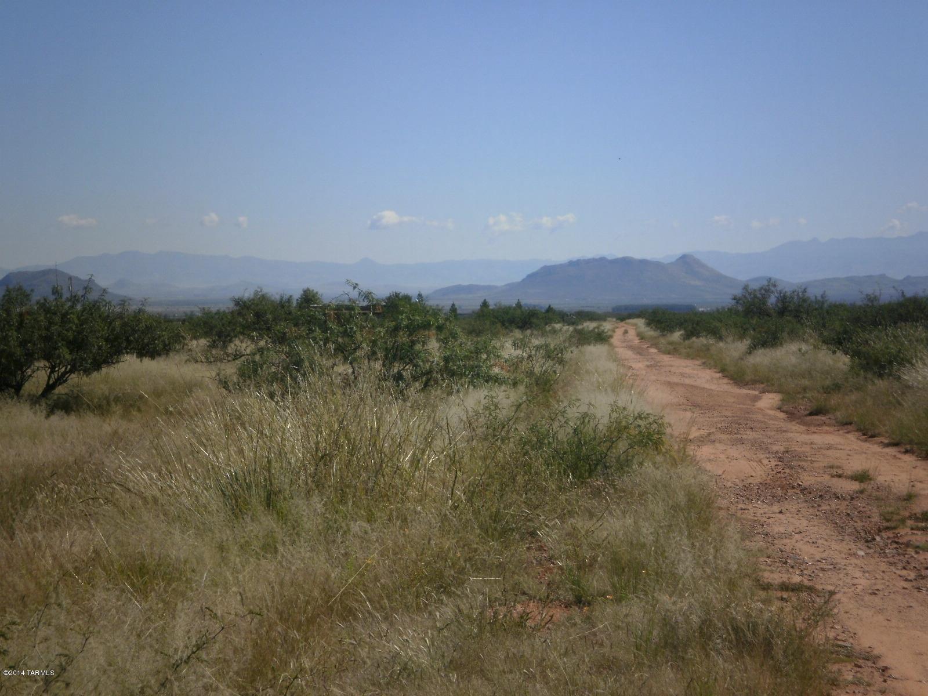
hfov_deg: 21.8
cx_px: 464
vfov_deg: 16.4
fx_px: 2413
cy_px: 348
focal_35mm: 90
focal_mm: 15.91
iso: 100
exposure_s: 1/125
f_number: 16.2
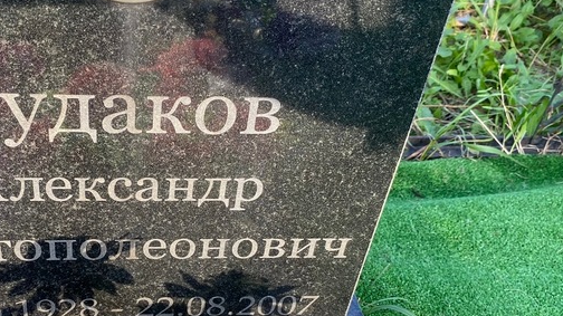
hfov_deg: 44.6
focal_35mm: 45
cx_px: 174
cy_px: 192
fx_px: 671
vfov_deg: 26.4
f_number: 1.8
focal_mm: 4.25
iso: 32
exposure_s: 1/157
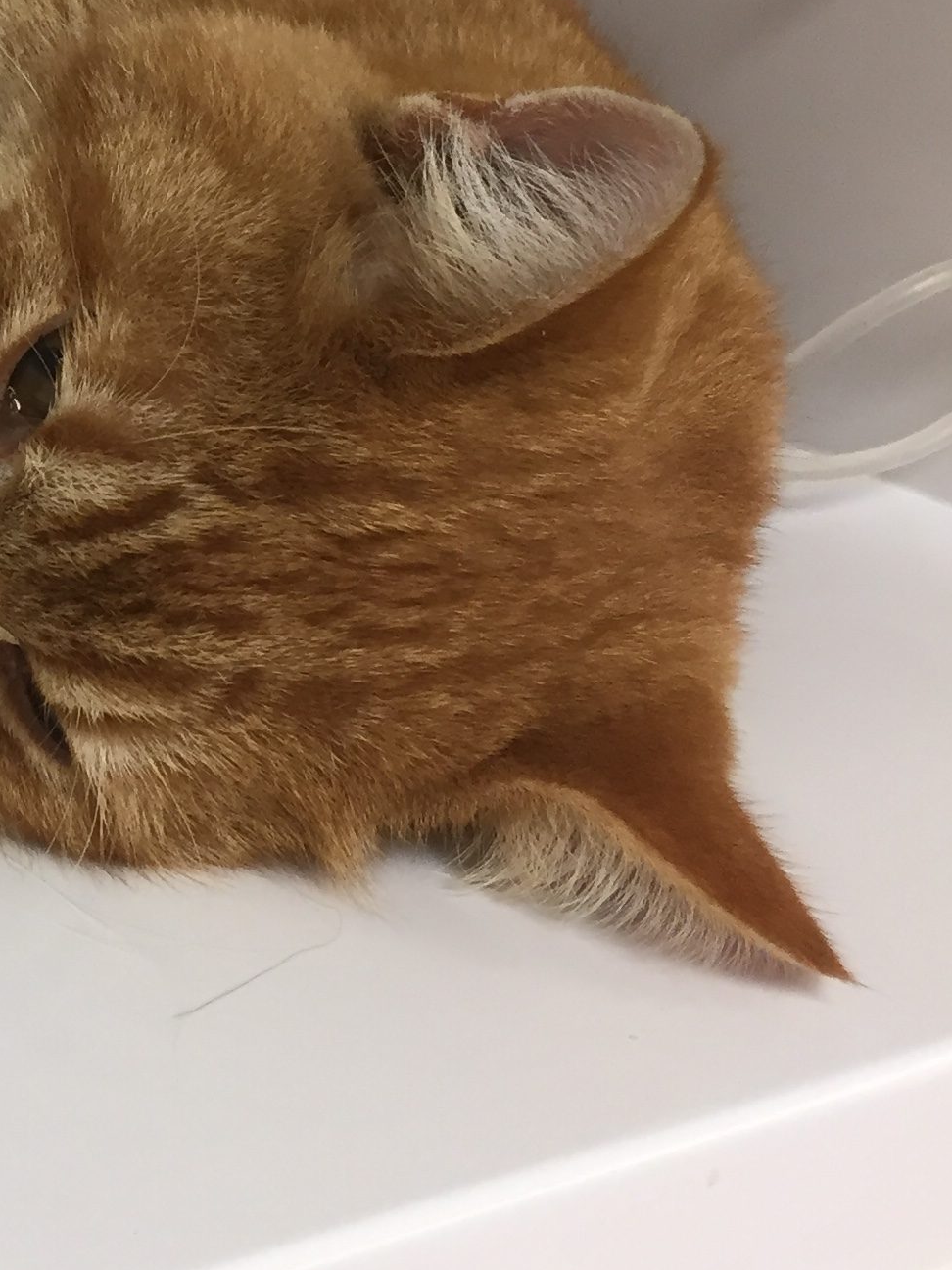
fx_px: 2678
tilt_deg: -10.9
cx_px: -229
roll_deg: -3.0
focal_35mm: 73
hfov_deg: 18.9
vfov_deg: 25.7
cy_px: 73
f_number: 2.2
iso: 32
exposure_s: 1/30
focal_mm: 4.15
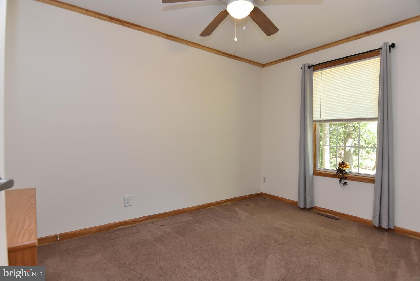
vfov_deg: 67.5
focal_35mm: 18
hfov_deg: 90.0
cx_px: 210
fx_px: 210
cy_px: 140
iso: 800
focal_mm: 12
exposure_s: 1/60
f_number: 5.6
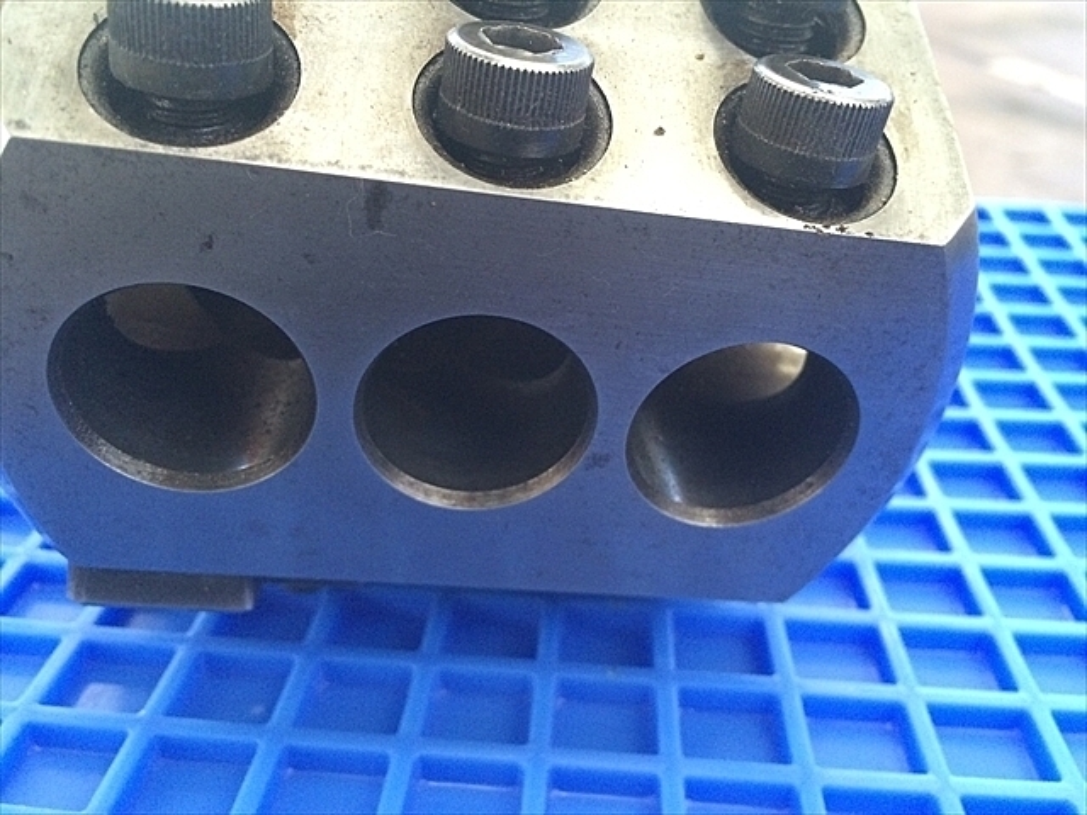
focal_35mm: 29
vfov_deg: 48.2
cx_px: 544
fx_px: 911
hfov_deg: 61.7
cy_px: 408
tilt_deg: -32.8
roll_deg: -2.0
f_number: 2.2
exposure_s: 1/30
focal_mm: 4.15
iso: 200
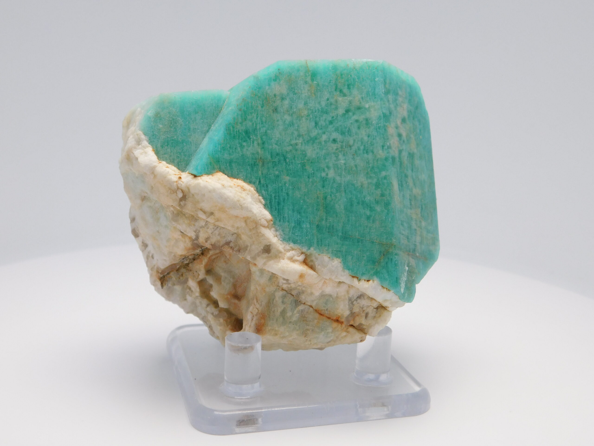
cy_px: 223
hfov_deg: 42.1
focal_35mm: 45
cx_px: 297
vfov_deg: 32.2
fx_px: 772
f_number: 3.7
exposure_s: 1/250
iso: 125
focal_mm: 8
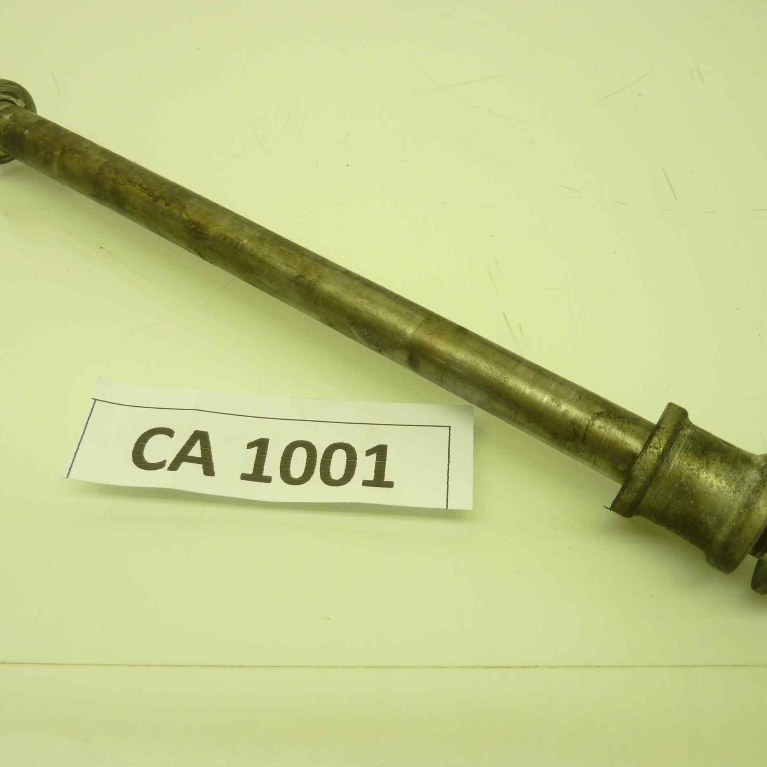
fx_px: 752
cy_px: 381
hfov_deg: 54.0
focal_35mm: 30
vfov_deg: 54.0
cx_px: 379
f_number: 3.3
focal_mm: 4.1
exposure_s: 1/30
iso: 80
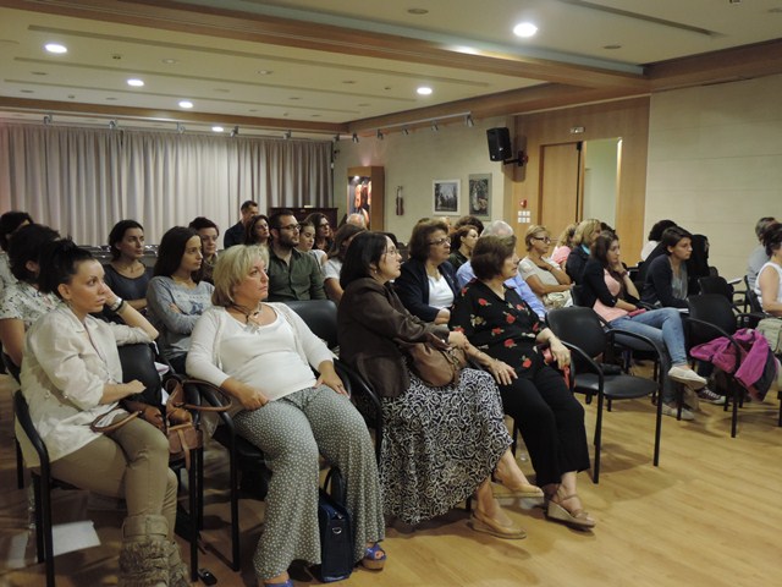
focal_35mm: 33
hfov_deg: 55.4
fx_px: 745
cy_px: 294
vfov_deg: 42.9
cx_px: 391
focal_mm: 5.8
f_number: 3.2
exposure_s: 1/13
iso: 450
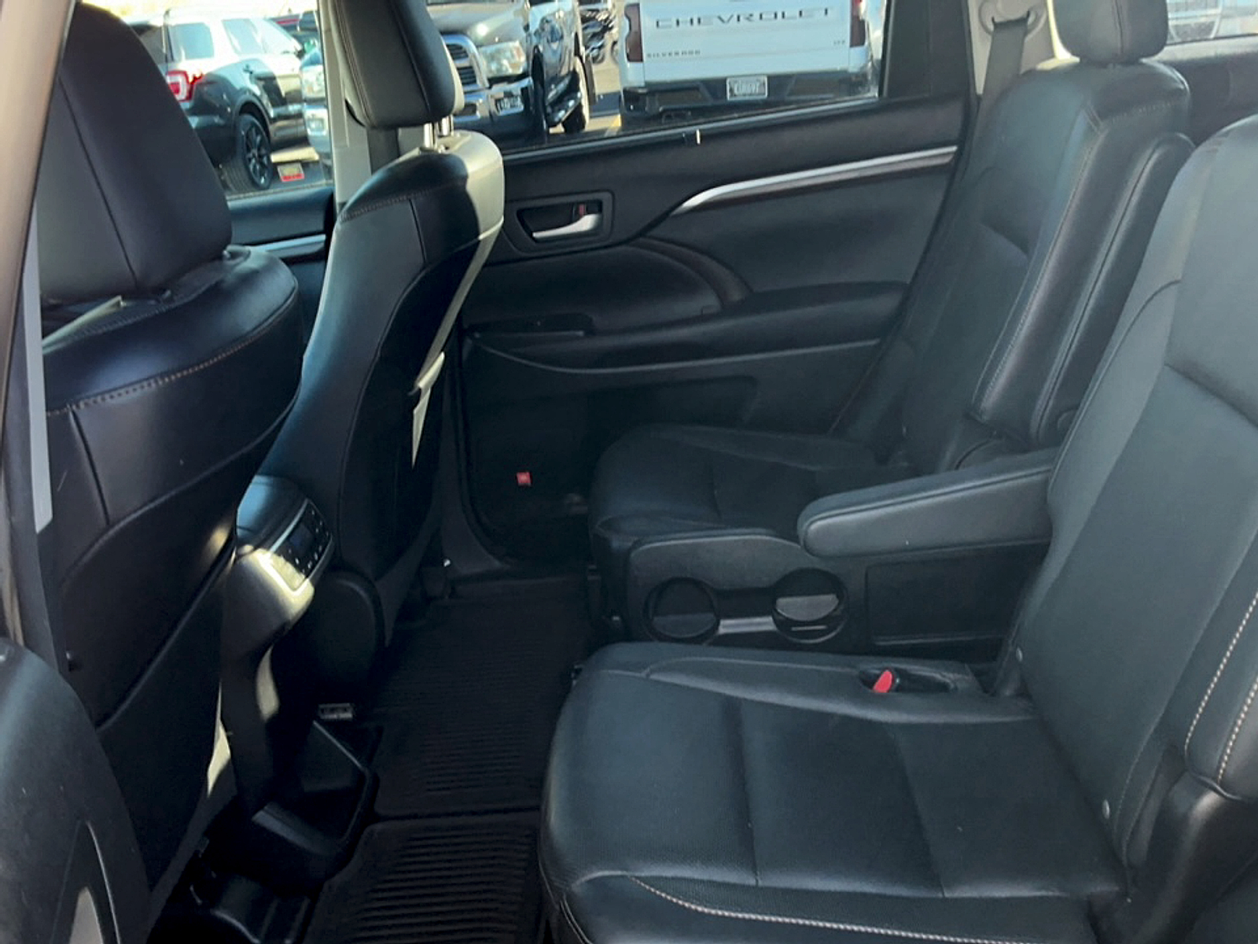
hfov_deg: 60.0
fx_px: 1090
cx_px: 629
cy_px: 472
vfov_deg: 46.8
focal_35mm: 30
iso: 40
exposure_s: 1/60
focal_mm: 3
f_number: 1.8
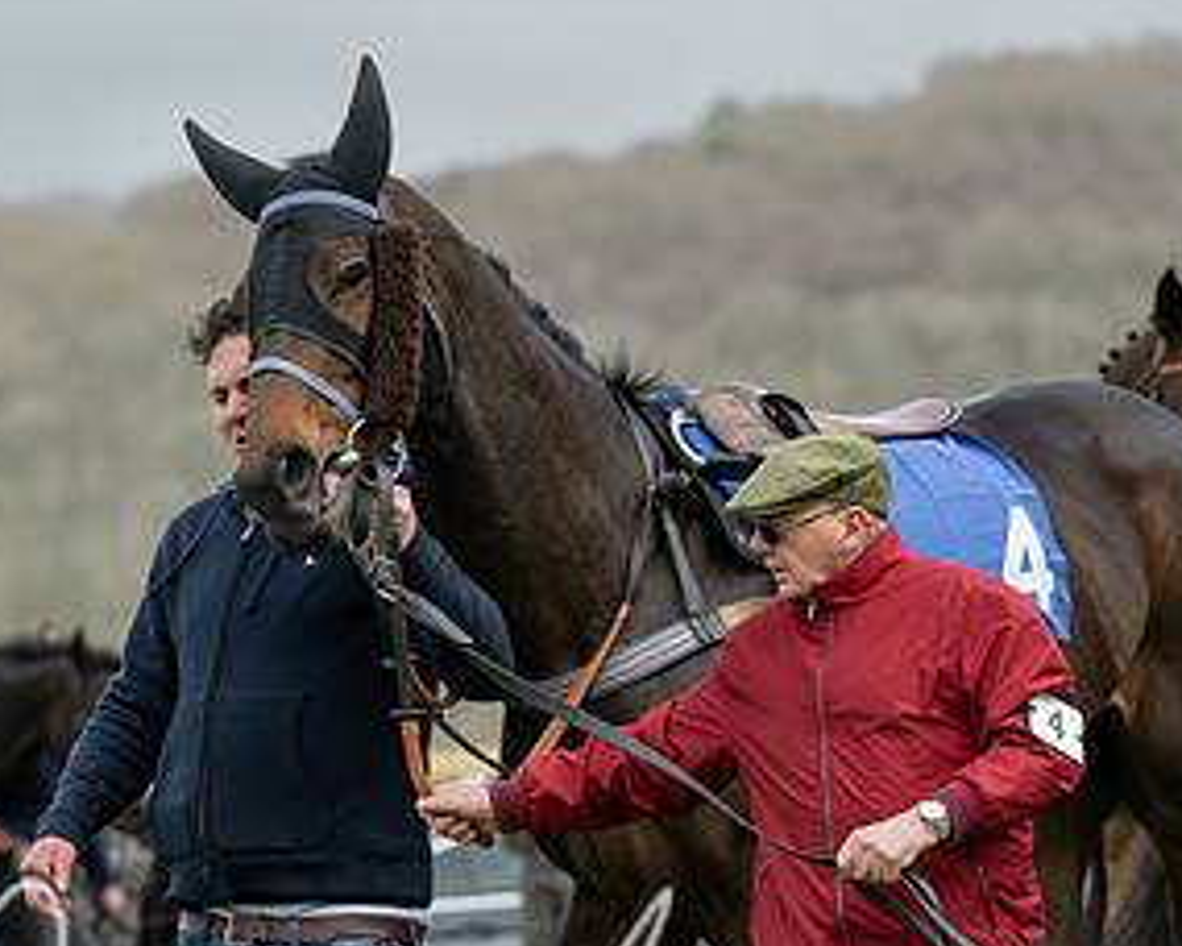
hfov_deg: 5.1
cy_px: 772
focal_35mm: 378
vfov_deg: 4.1
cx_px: 440
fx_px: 13223
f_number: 5
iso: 400
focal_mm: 170
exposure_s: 1/1250
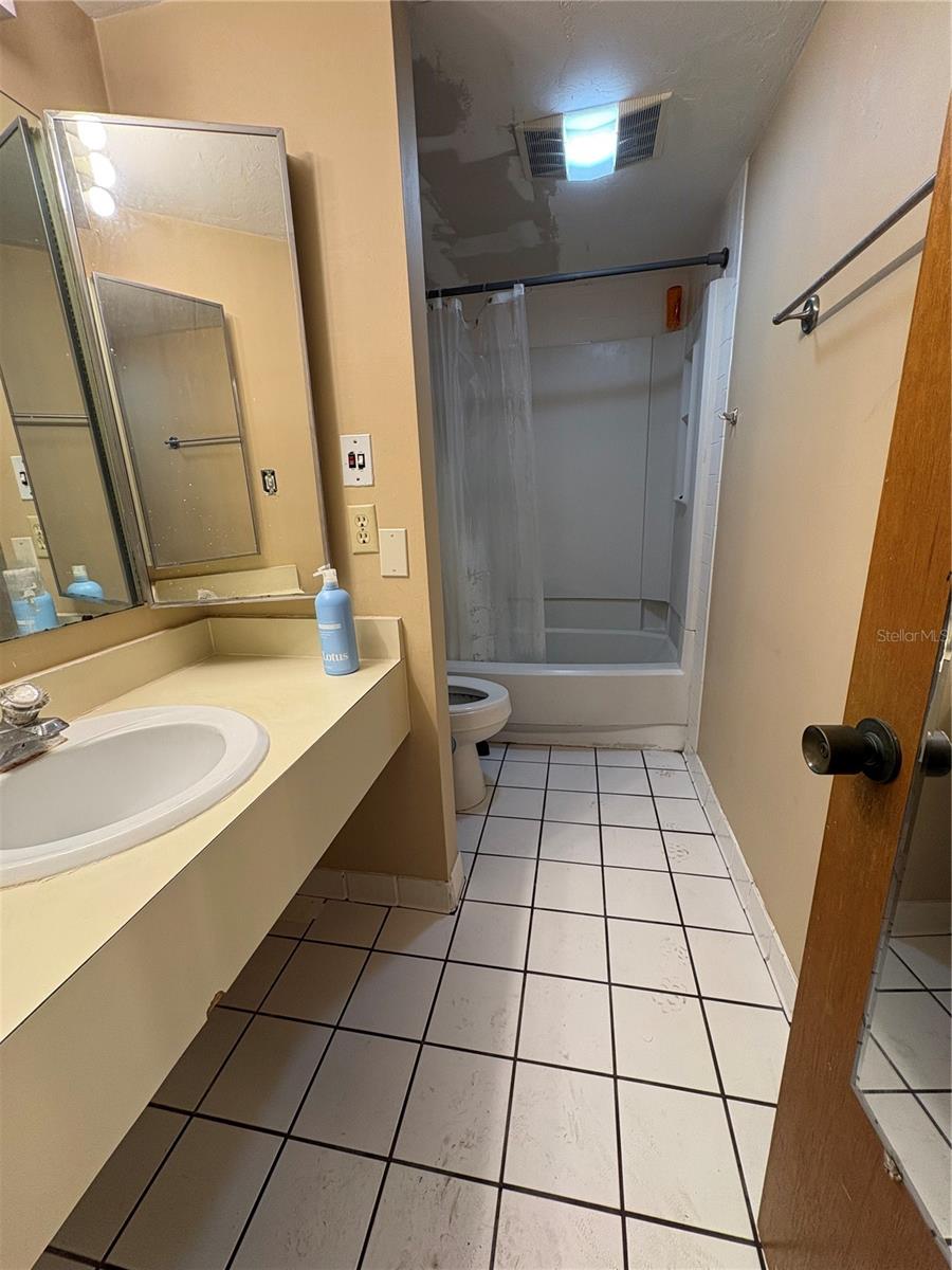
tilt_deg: -15.8
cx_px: 476
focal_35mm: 14
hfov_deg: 85.7
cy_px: 635
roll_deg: +1.6
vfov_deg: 102.1
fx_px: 513
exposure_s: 1/60
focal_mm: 2.22
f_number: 2.2
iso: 160
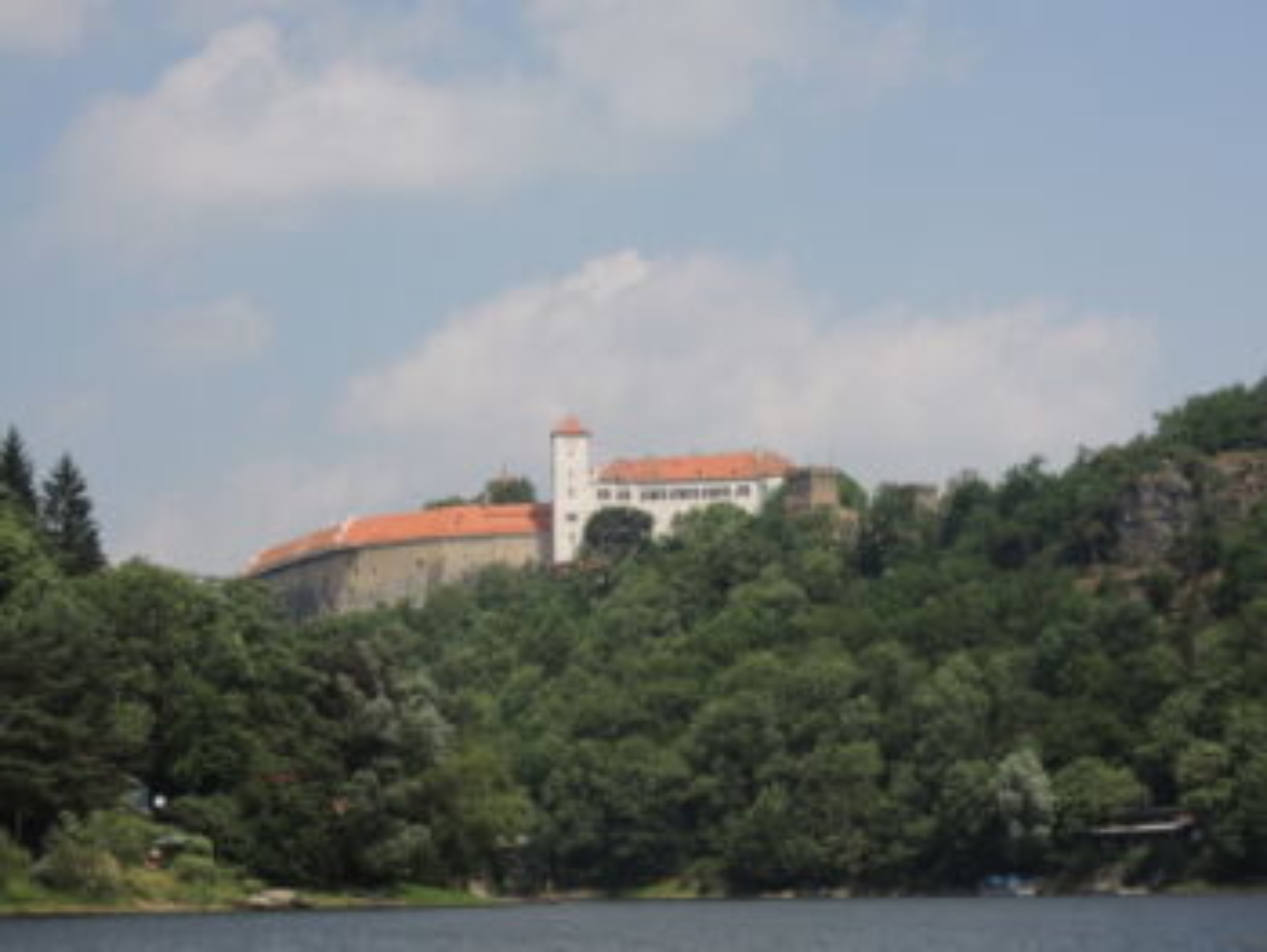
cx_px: 634
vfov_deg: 19.2
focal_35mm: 77
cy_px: 476
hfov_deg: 25.3
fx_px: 2820
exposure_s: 1/800
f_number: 4.7
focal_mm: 13.8
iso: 100
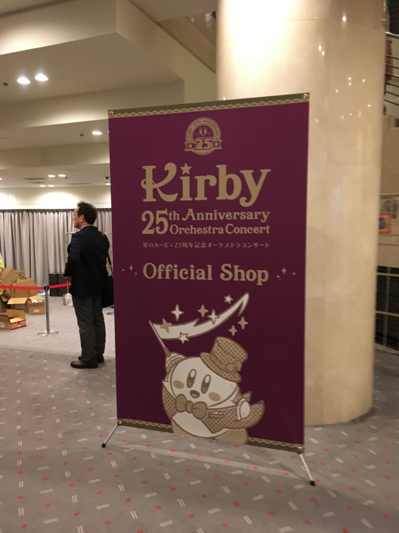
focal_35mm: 29
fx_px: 446
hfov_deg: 48.2
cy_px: 266
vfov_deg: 61.7
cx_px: 200
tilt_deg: -5.7
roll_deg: -1.6
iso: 160
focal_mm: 4.15
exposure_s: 1/30
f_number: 2.2
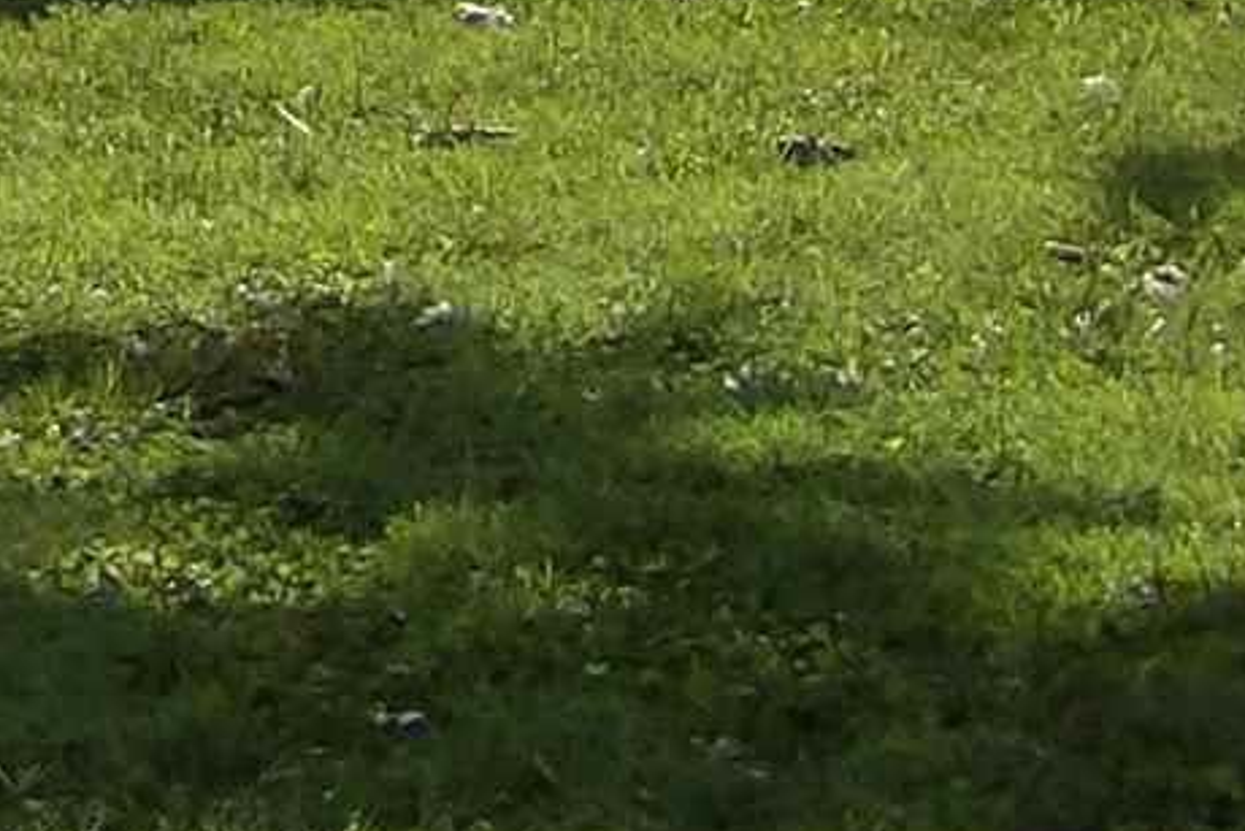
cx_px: -1367
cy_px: -1816
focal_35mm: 271
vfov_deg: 4.8
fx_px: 9374
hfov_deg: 7.3
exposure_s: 1/717
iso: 100
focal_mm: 7
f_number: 3.7
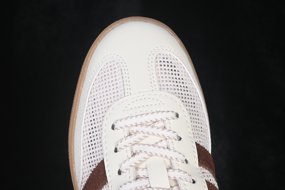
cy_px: 95
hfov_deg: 27.0
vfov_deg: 18.2
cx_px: 142
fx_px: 594
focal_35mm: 75
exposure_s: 1/80
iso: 160
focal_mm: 50
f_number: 7.1
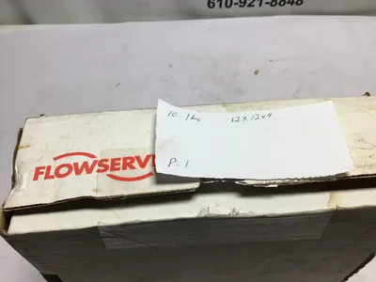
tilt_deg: -52.3
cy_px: 141
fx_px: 337
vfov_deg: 45.4
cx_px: 188
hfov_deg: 58.4
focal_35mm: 31
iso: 25
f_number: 2.4
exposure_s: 1/238
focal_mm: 3.3
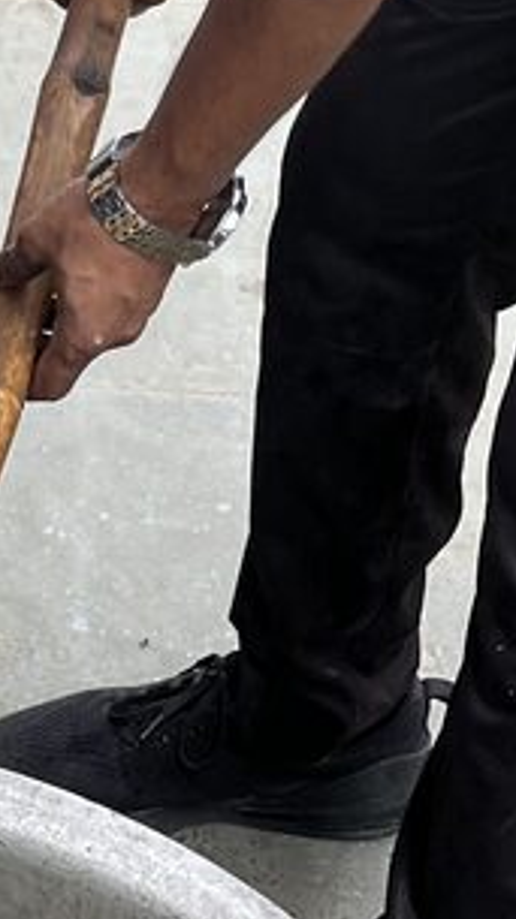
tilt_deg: -40.6
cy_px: 533
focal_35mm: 119
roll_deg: -2.4
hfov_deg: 9.5
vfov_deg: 18.0
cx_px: -489
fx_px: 2902
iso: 40
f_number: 1.6
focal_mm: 5.1
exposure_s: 1/247
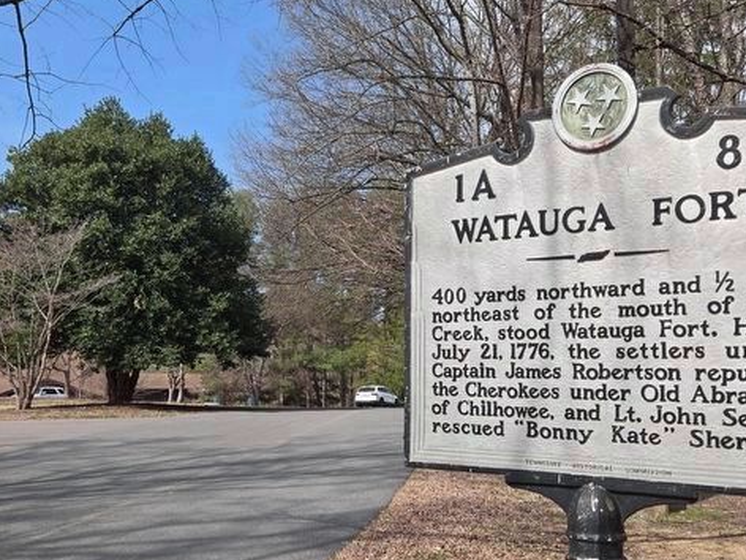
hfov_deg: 47.8
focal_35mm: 39
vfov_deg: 36.7
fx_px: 840
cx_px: 341
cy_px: 339
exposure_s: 1/1628
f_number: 1.8
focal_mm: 5.4
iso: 25
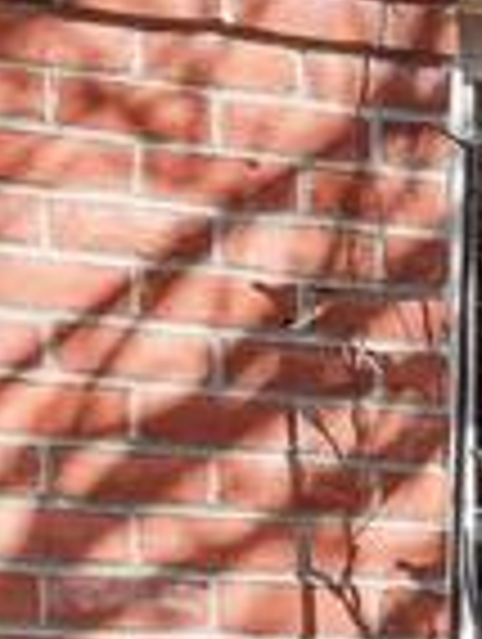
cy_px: 680
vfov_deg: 8.0
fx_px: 4529
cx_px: 1284
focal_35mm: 245
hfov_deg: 5.8
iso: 200
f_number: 10
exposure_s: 1/400
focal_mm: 33.5
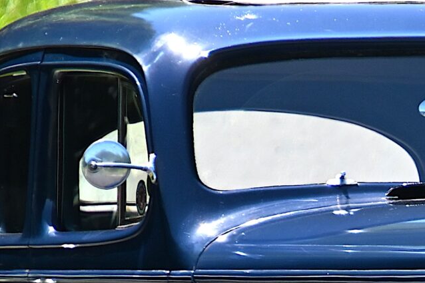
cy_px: 419
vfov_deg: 0.9
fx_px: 17408
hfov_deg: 1.4
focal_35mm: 1475
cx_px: 500
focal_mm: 245
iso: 400
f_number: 6.3
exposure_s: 1/200
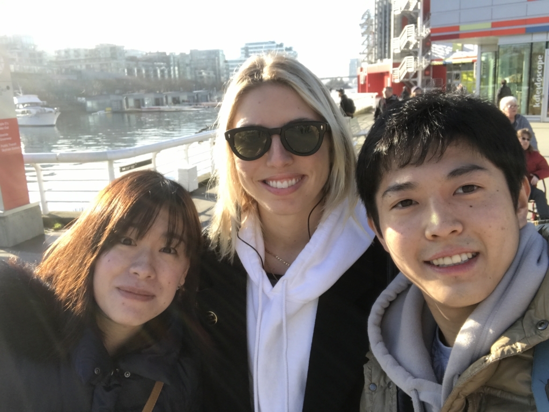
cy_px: 206
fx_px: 508
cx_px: 274
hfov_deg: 56.8
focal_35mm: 32
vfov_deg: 44.2
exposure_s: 1/284
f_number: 2.2
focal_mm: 2.87
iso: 25
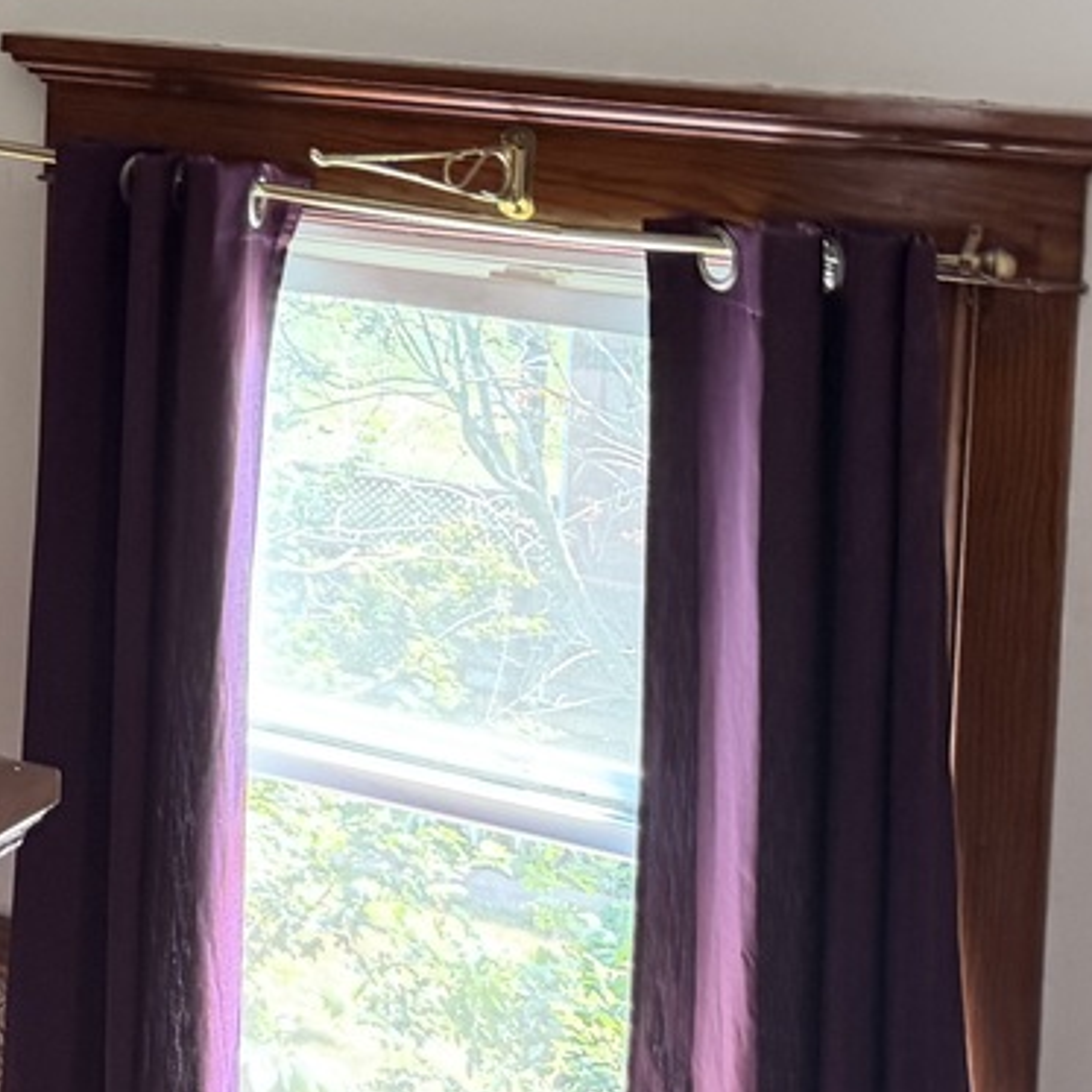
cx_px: -960
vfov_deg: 20.2
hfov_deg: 16.9
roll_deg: +0.1
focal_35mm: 82
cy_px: -102
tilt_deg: -3.2
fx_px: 2927
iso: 320
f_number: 1.78
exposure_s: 1/60
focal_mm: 6.76
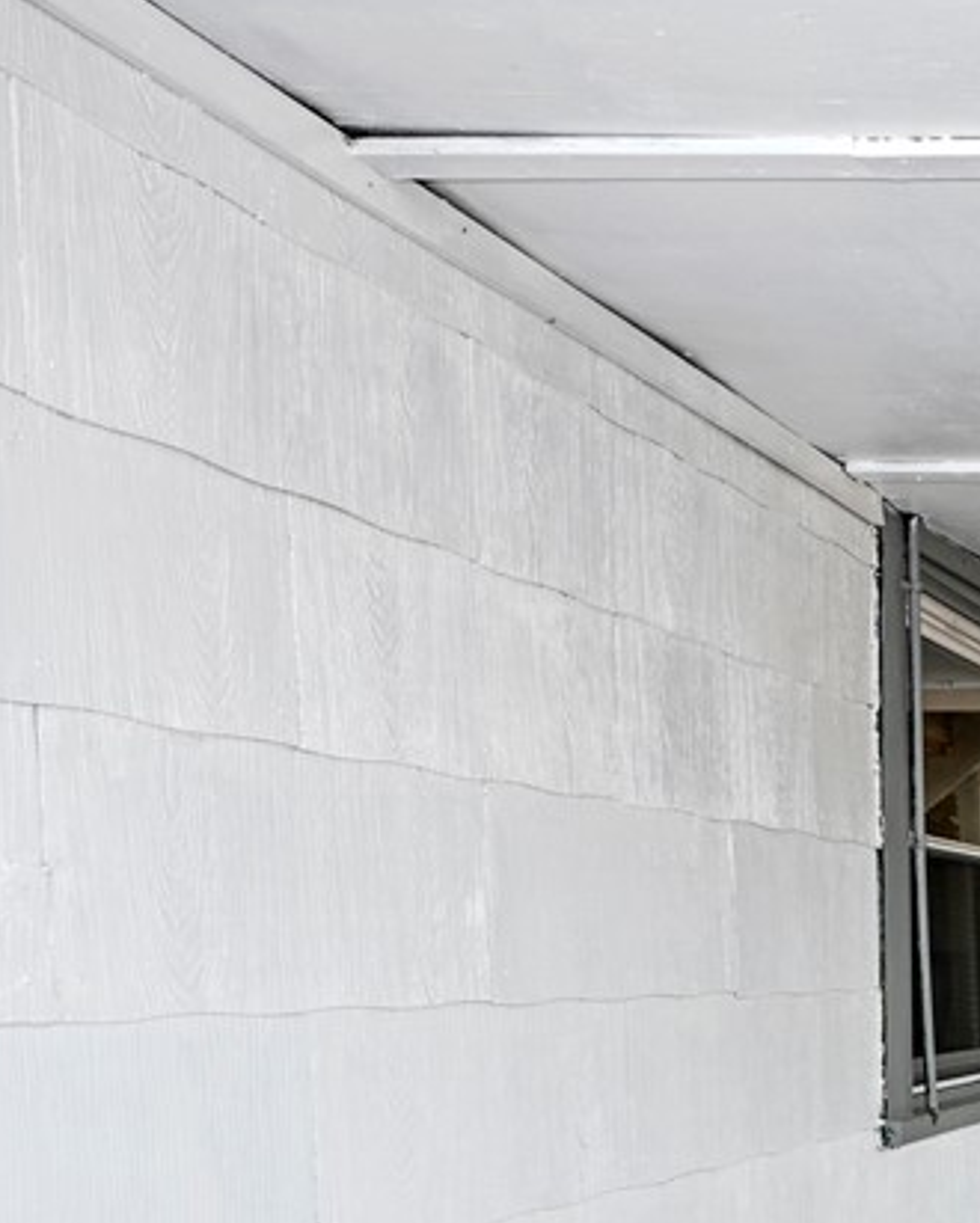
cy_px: 1015
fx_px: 1748
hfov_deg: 23.2
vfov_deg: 36.9
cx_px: 1574
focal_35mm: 48
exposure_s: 1/200
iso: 100
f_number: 7.1
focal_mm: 13
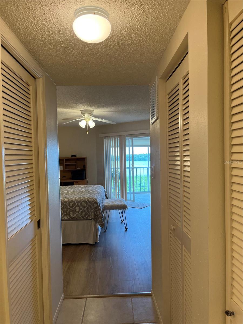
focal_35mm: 26
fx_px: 243
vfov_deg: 67.3
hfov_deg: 53.1
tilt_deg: -1.6
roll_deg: +1.6
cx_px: 122
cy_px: 162
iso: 100
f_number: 1.6
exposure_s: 1/120
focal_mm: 5.1
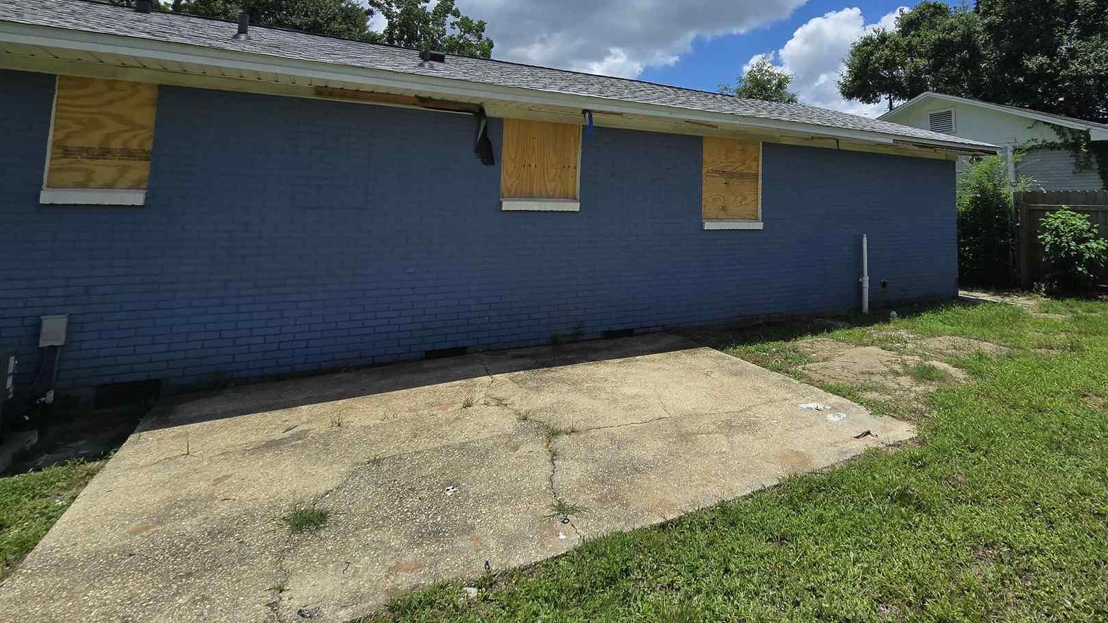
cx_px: 681
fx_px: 529
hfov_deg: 91.1
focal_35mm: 18
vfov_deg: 57.7
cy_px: 151
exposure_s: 1/3977
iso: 50
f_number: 2.2
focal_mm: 2.2
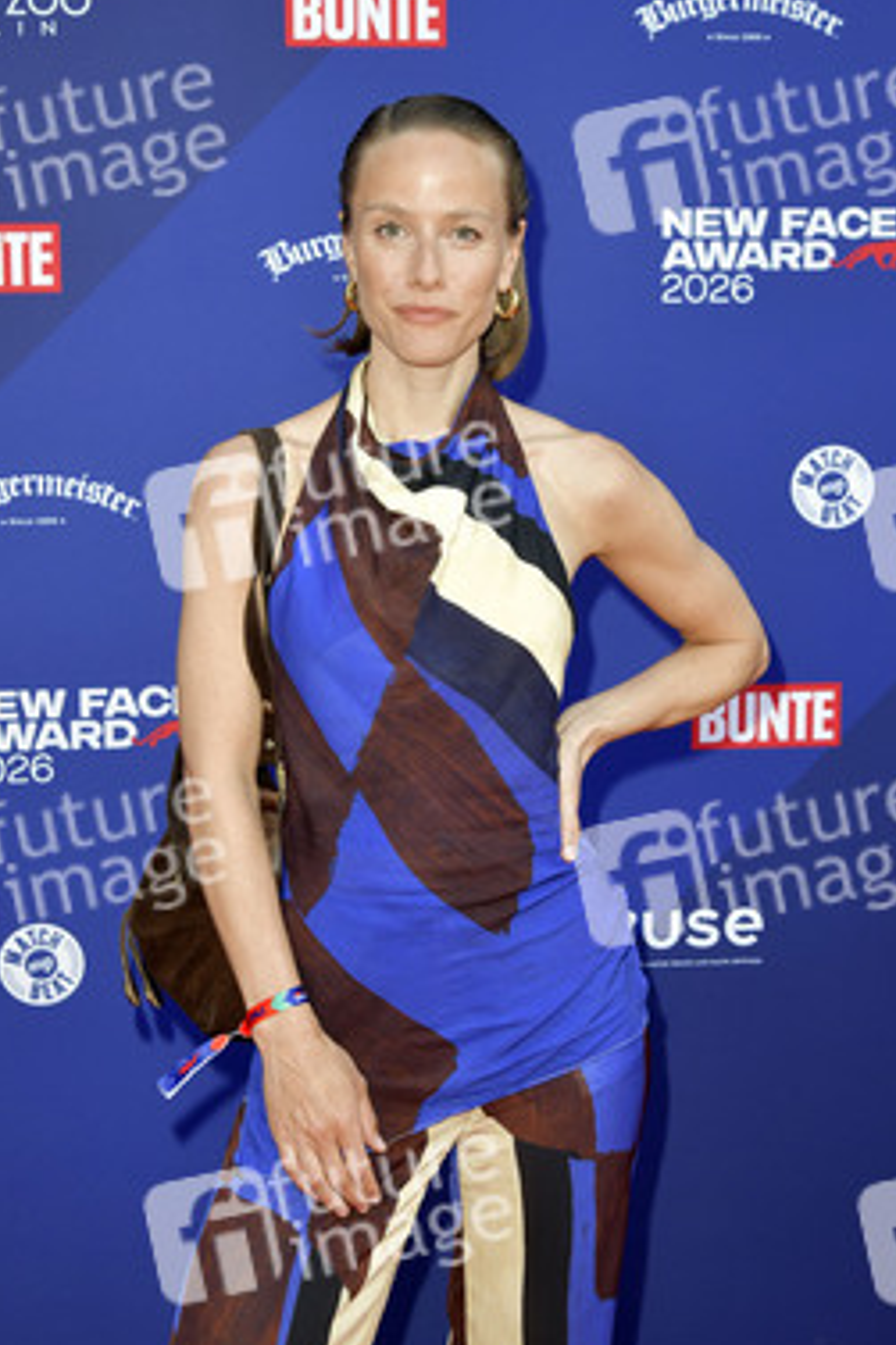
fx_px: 1980
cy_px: 685
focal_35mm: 53
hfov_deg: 25.5
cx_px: 432
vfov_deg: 37.5
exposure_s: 1/200
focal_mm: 50
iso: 640
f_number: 6.3
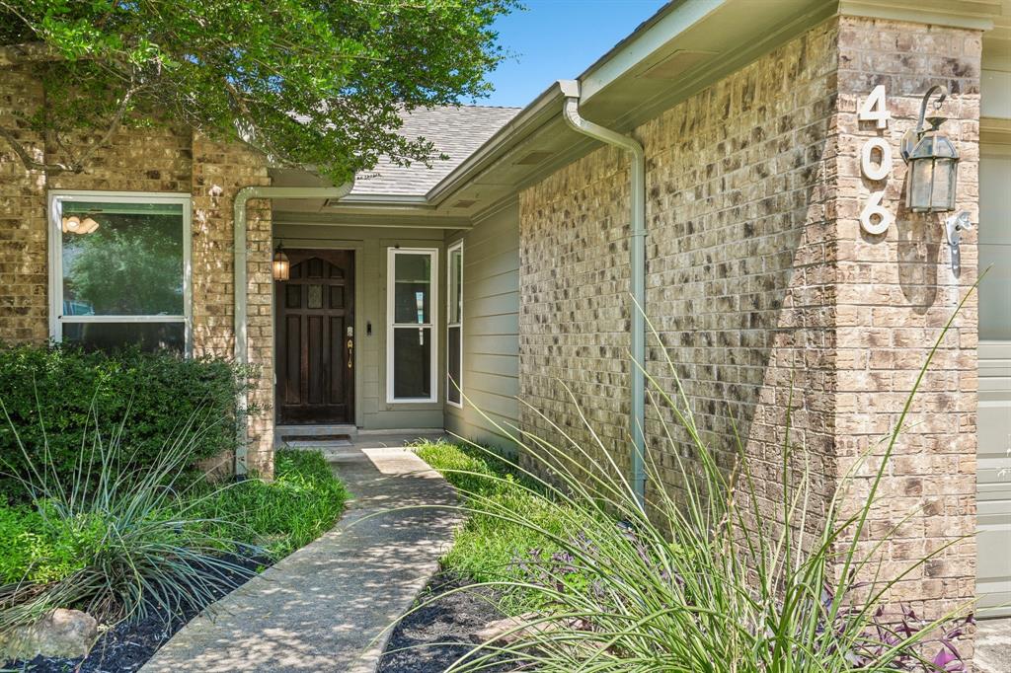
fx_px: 983
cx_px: 506
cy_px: 336
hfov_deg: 54.4
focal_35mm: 35
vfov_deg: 37.8
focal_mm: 35
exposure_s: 1/60
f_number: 8
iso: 100
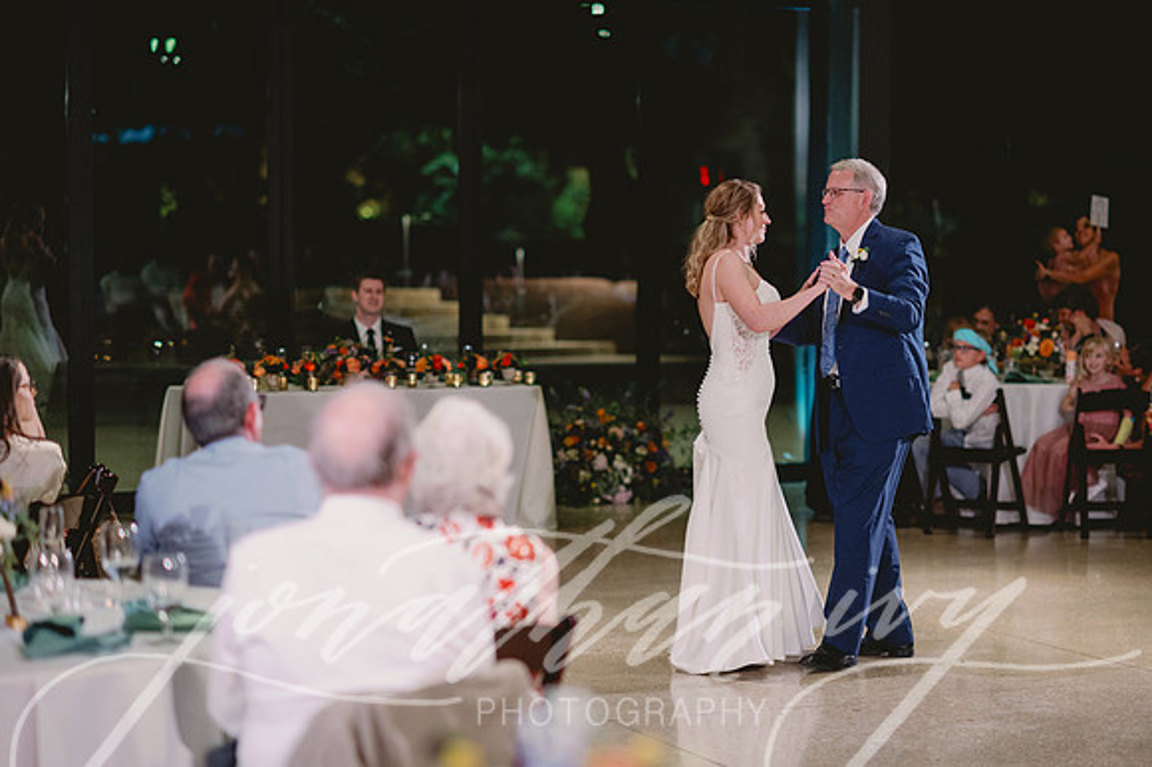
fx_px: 2718
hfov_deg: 23.9
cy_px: 384
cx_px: 576
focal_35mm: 85
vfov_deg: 16.1
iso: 2000
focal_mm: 85
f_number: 2
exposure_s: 1/160
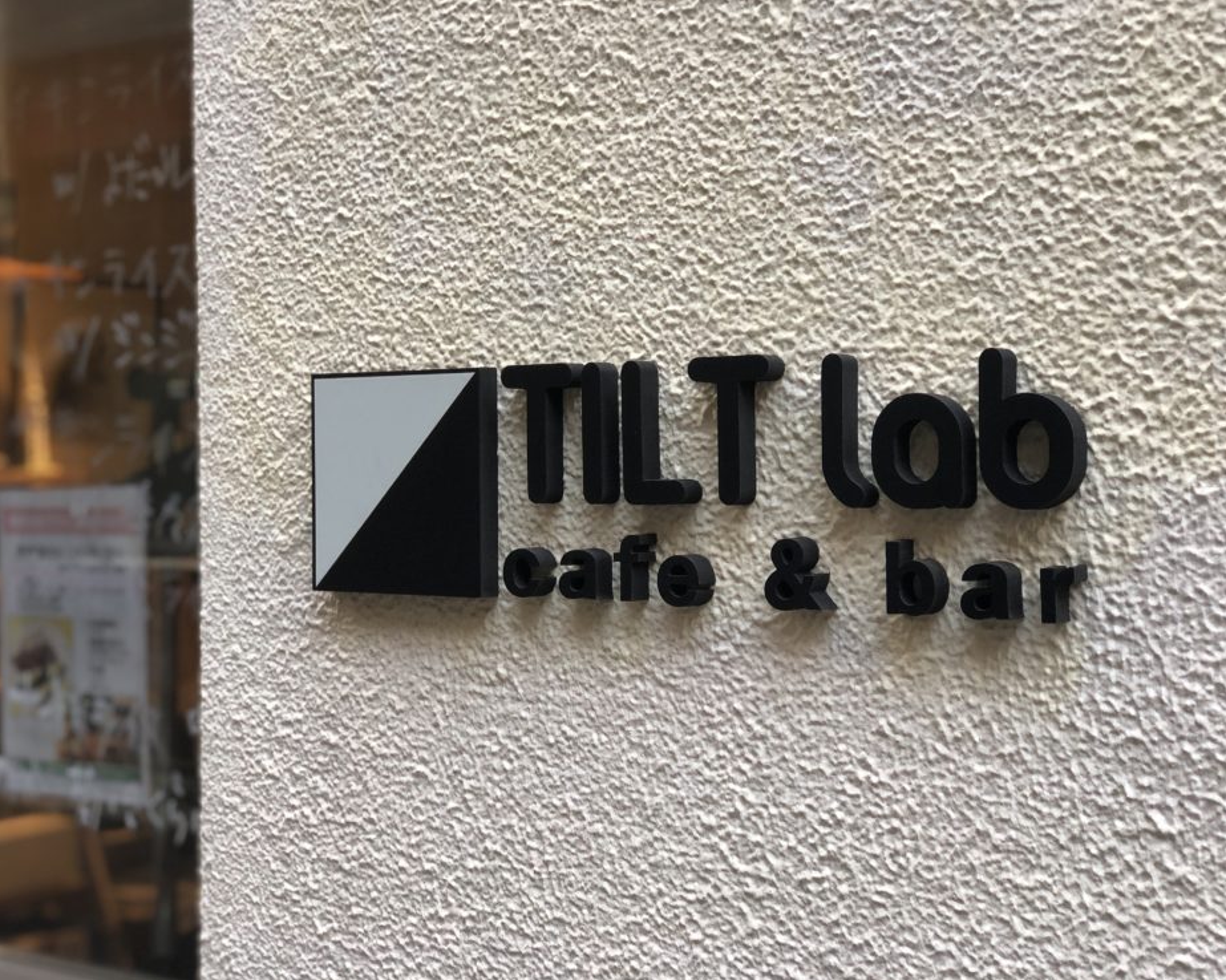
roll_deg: +1.3
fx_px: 1995
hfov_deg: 34.1
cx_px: 661
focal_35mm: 55
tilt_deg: -1.8
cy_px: 487
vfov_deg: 27.6
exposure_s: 1/50
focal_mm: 6
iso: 64
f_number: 2.4
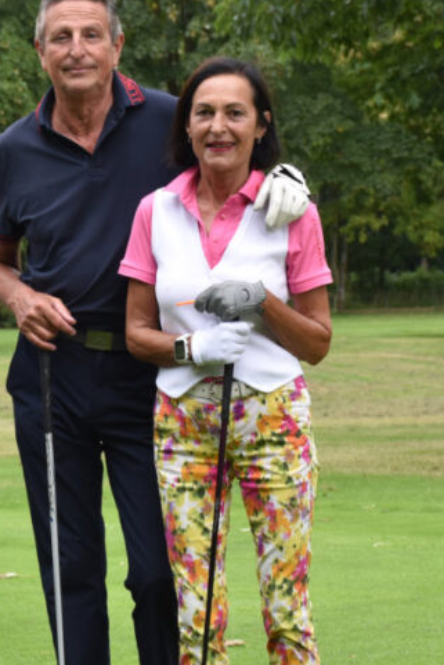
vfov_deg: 12.4
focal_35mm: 166
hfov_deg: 8.3
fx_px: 3069
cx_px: 136
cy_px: 400
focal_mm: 52
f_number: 8
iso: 360
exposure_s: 1/250
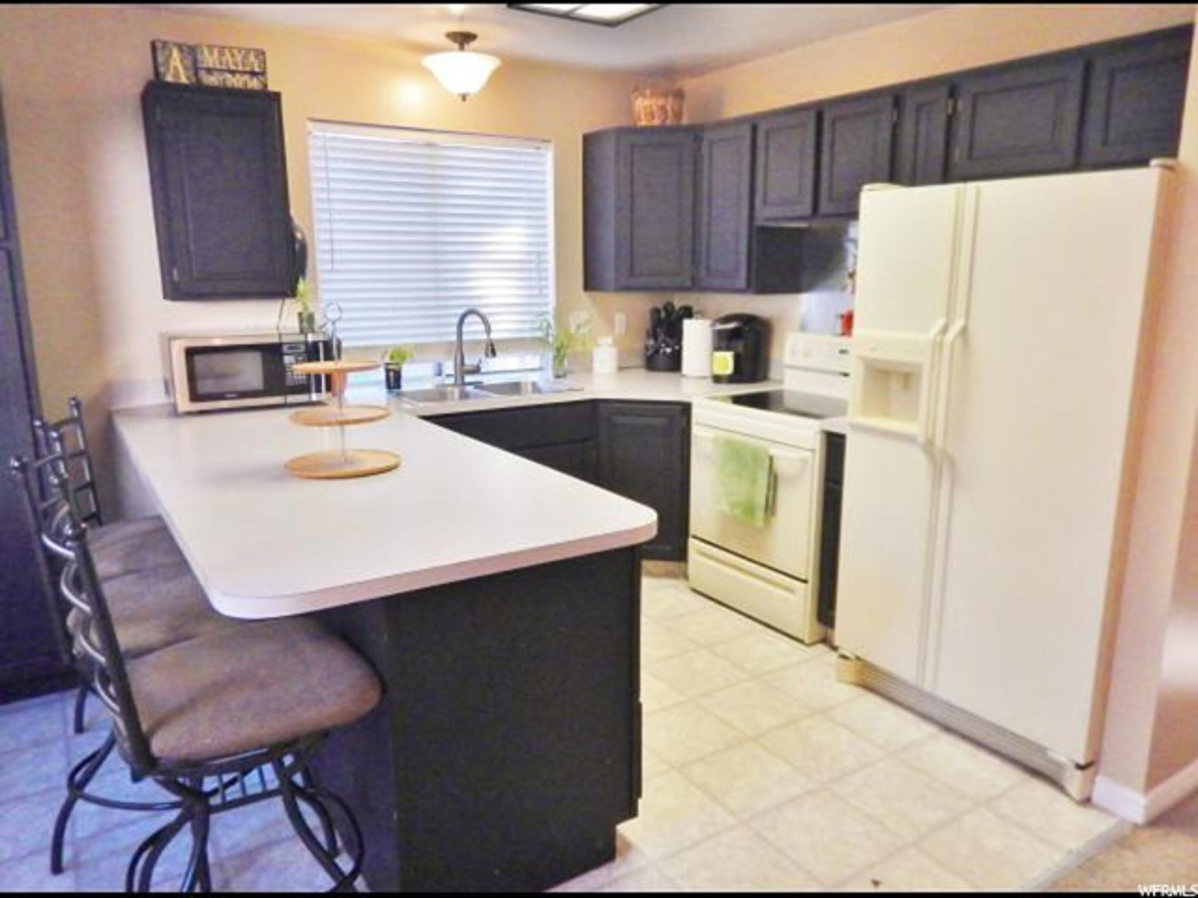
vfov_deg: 56.8
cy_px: 449
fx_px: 831
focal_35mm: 24
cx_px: 599
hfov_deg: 71.6
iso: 400
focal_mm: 4.3
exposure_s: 1/200
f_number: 2.8
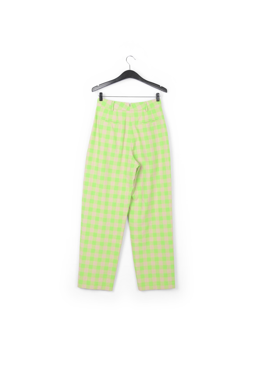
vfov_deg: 50.7
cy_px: 195
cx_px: 130
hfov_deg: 35.0
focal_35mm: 38
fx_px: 412
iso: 100
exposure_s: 1/200
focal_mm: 38
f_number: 11
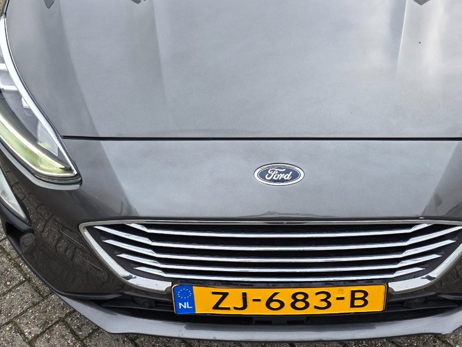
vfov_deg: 26.9
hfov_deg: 36.6
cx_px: 283
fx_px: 694
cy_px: 22
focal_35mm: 52
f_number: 1.7
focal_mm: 6.3
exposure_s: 1/180
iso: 50
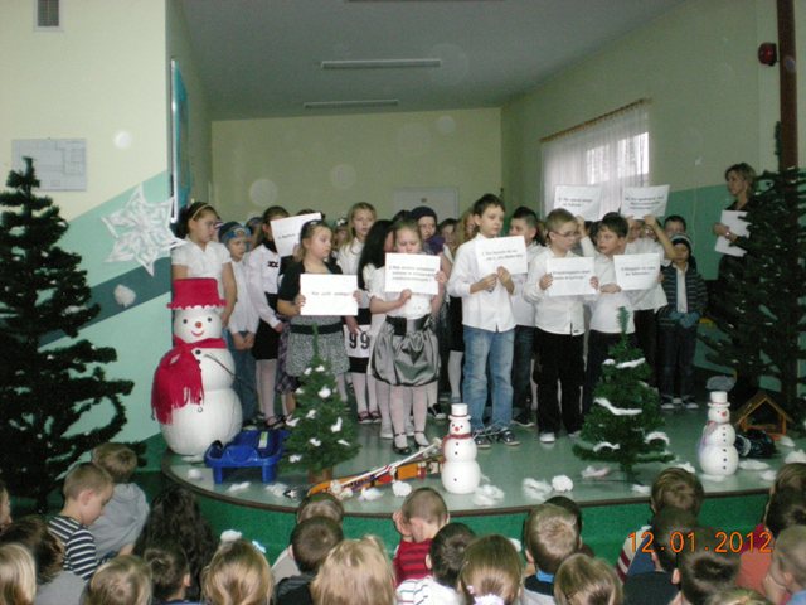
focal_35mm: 38
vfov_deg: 37.7
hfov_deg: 49.0
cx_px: 403
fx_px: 885
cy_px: 302
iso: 441
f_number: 3.1
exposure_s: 1/60
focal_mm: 6.3
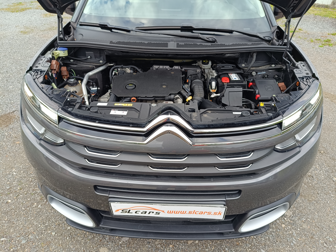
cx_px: 168
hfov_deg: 71.6
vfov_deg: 56.8
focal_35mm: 24
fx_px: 233
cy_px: 126
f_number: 1.88
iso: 56
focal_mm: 5.59
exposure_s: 1/102
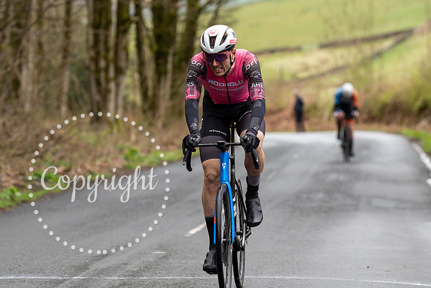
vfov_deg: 6.6
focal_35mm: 209
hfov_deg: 9.8
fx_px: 2504
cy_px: 79
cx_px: 228
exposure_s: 1/1000
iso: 500
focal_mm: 144
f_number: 3.5
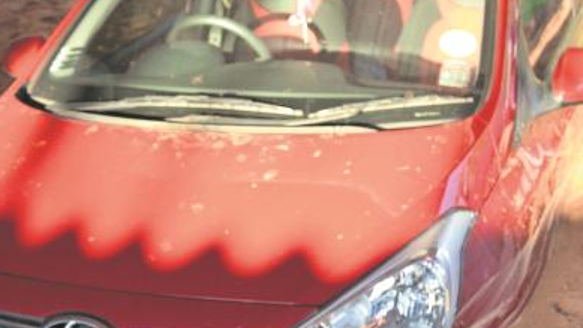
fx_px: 1098
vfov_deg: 17.0
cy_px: 173
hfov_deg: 29.6
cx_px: 223
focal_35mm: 71
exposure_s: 1/100
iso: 400
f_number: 5
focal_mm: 22
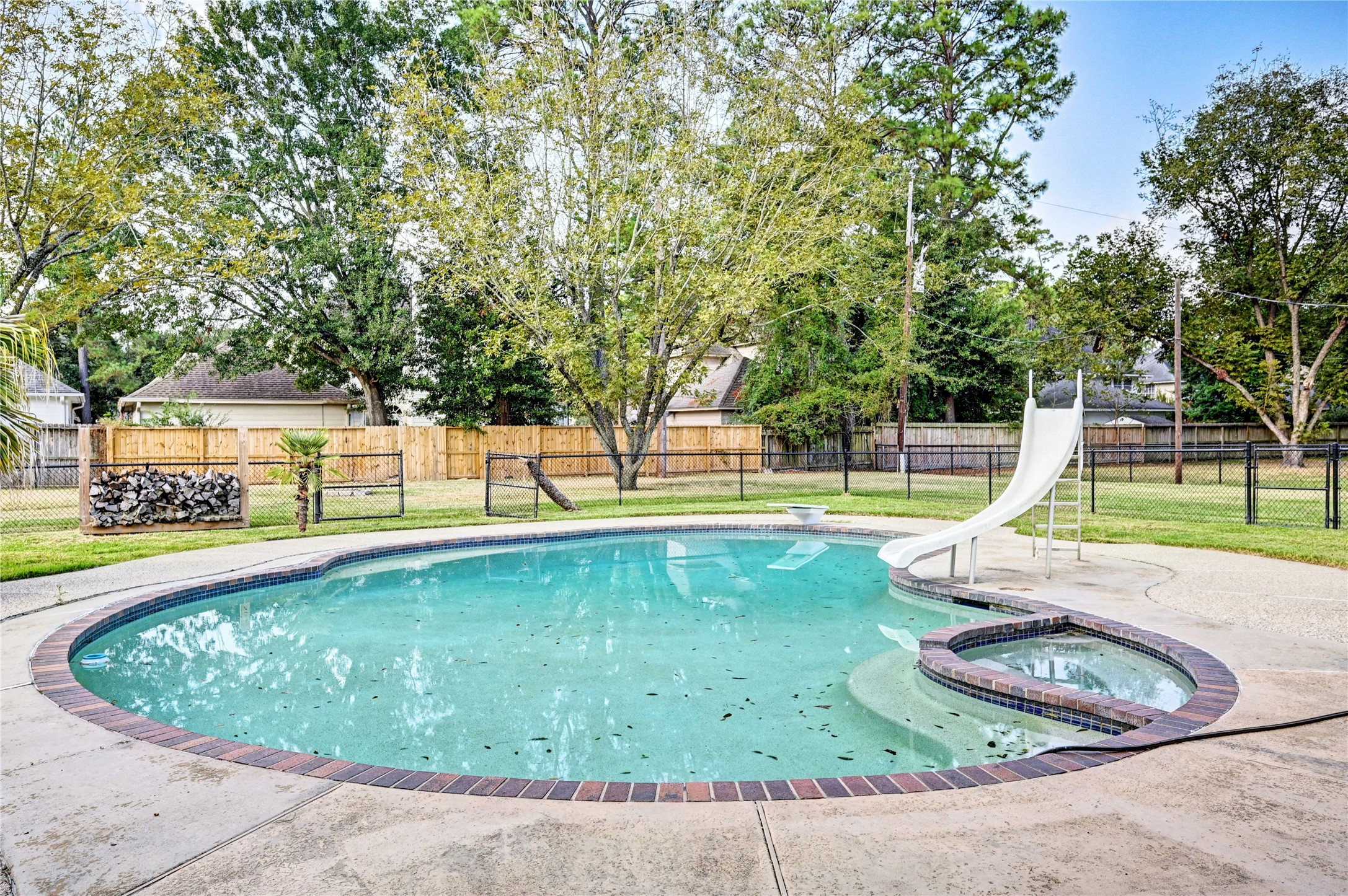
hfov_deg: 69.4
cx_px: 674
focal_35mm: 26
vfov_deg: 49.5
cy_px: 448
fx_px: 973
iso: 400
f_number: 8
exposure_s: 1/160
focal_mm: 26
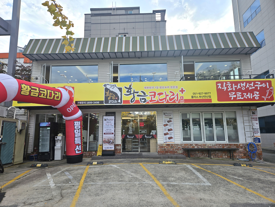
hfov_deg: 73.9
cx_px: 138
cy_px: 104
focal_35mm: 23
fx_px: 183
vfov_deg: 58.9
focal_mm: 5.4
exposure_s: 1/1208
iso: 25
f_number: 1.8
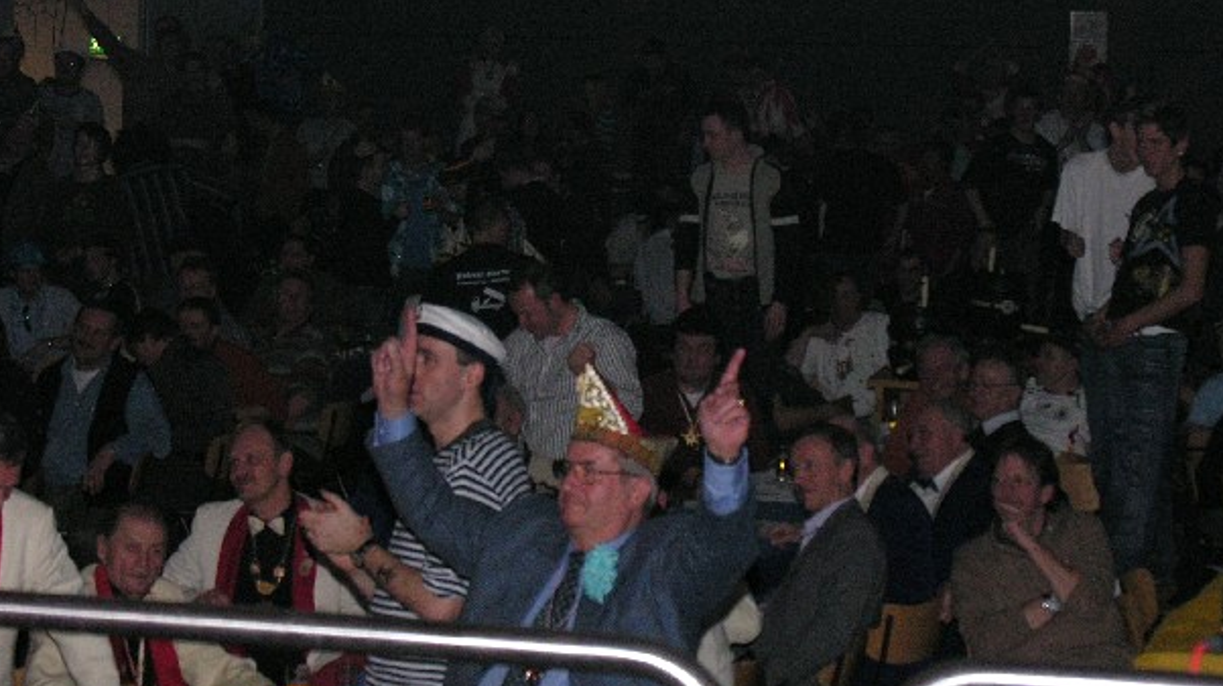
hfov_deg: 19.0
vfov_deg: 10.7
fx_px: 3663
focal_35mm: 113
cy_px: 282
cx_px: 585
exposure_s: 1/60.1
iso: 200
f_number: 4.3
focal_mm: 19.8
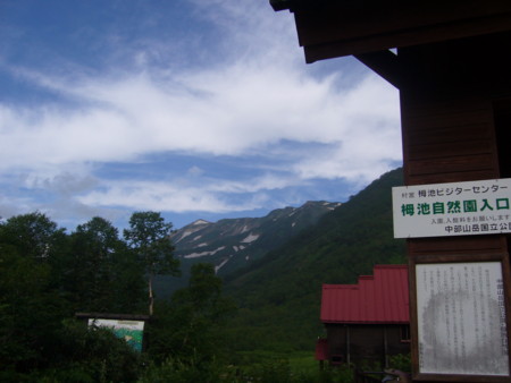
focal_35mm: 35
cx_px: 256
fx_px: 517
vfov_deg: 40.7
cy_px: 192
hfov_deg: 52.6
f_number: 5.6
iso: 80
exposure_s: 1/500
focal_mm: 5.8
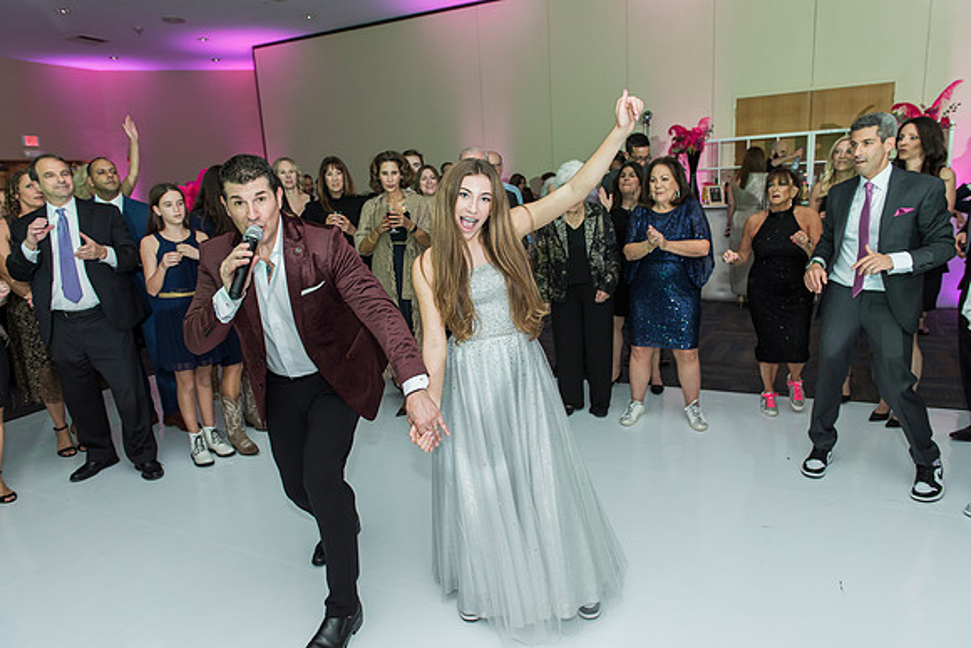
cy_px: 324
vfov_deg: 53.2
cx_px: 486
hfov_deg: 73.7
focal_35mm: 24
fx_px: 647
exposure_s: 1/100
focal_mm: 24
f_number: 4
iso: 800
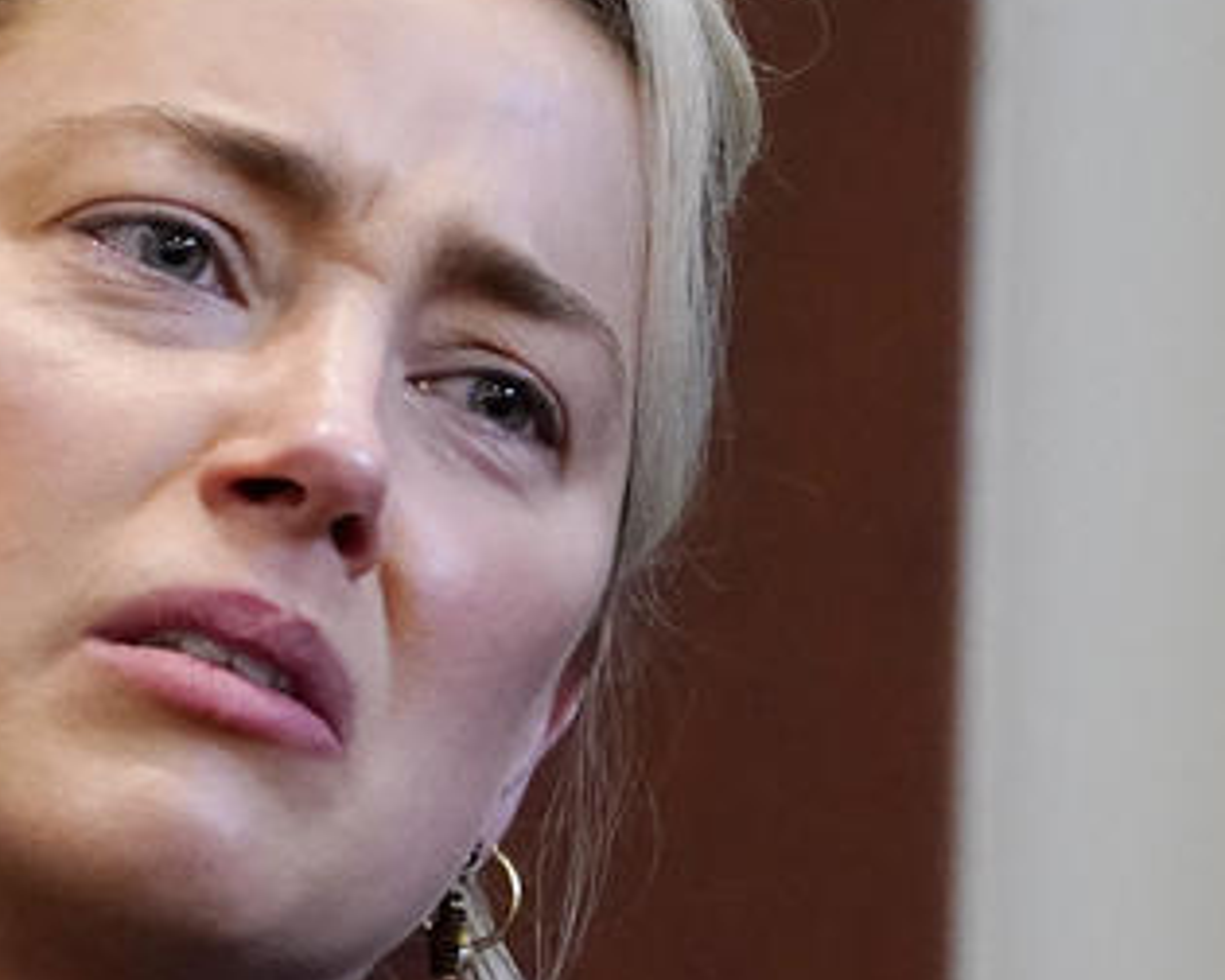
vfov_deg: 0.9
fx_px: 59640
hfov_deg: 1.2
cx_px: 233
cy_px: 574
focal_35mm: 1645
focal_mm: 400
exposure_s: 1/200
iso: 6400
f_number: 5.6
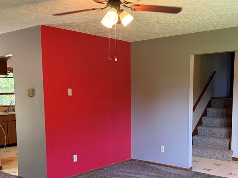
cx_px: 124
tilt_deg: -7.0
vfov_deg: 33.1
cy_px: 126
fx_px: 296
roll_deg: +1.4
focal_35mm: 43
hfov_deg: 43.8
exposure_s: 1/60
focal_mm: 6.76
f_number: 1.78
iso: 160
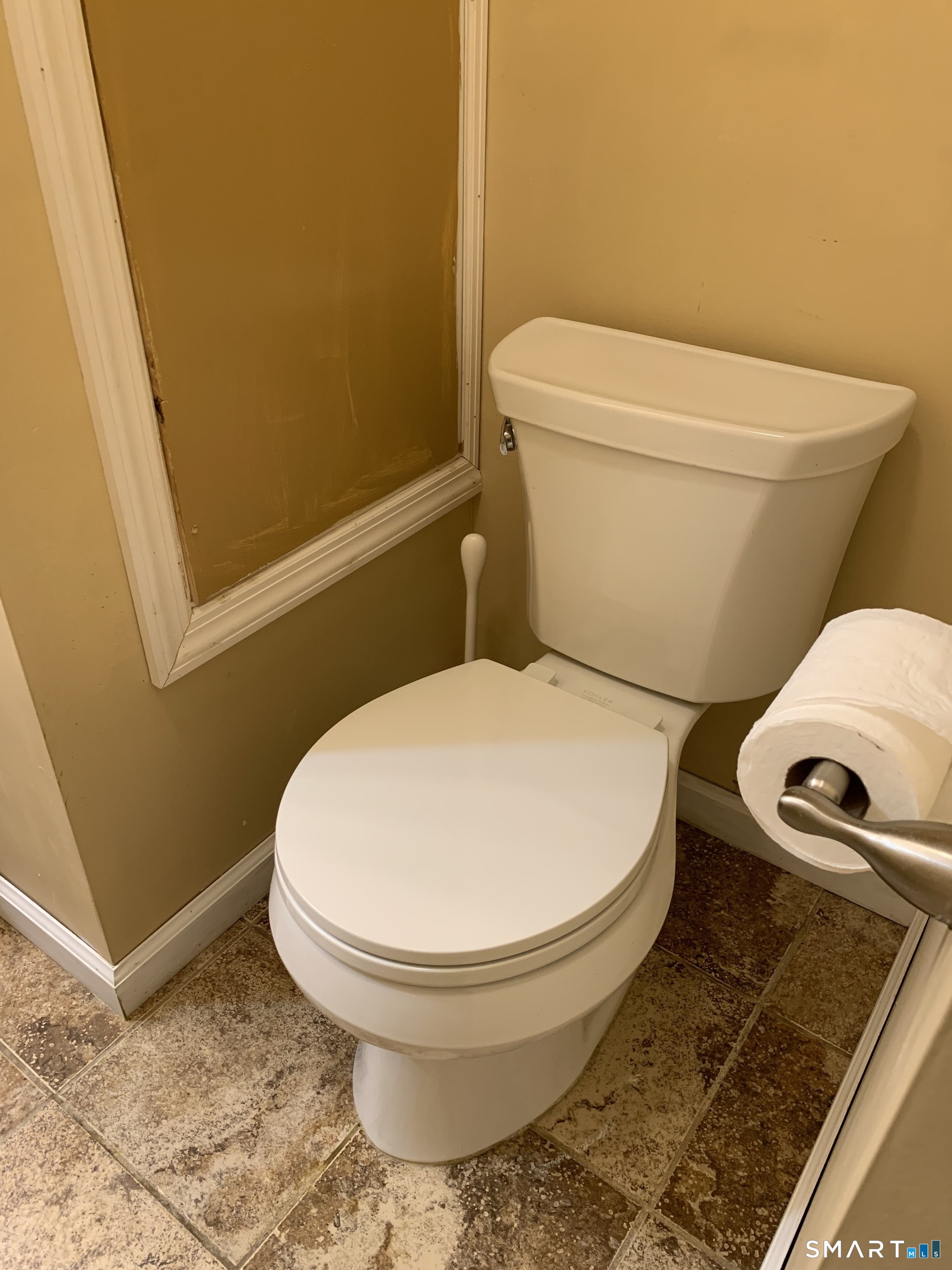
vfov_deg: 67.3
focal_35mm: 26
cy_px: 635
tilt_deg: -35.0
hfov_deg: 53.1
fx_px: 953
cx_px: 476
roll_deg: -0.2
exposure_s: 1/60
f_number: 1.8
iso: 125
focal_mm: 4.25
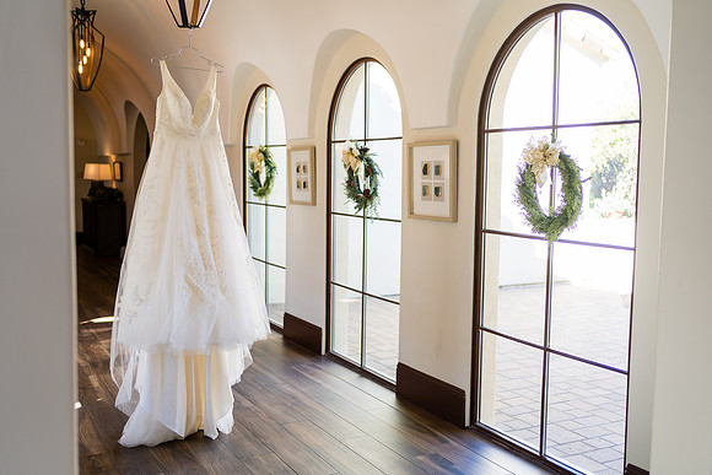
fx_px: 692
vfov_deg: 37.9
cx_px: 356
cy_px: 238
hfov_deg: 54.4
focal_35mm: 35
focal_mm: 35
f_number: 1.8
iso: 100
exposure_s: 1/125
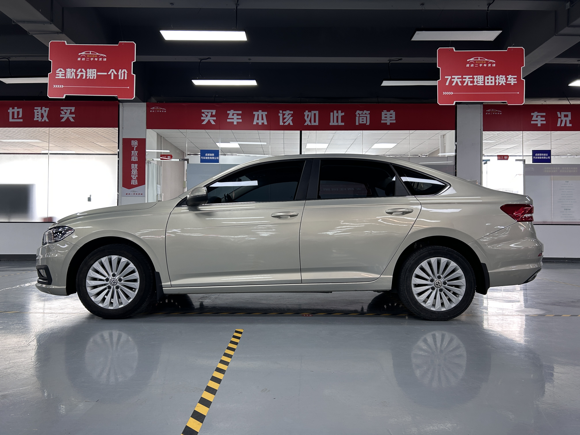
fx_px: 436
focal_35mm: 26
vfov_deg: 53.1
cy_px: 218
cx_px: 290
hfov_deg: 67.3
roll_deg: -0.2
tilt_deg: +1.1
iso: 64
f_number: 1.5
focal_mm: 5.7
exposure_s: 1/100
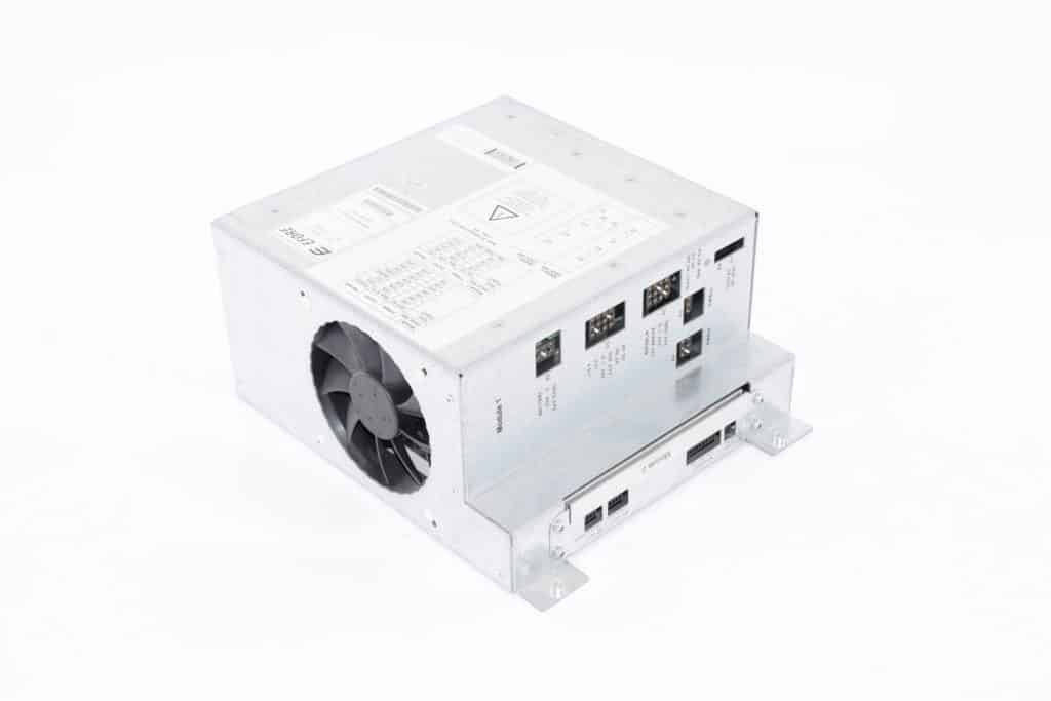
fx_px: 1664
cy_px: 350
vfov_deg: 23.8
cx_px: 526
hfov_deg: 35.0
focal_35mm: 57
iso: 200
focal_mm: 38
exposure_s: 1/50
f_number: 13
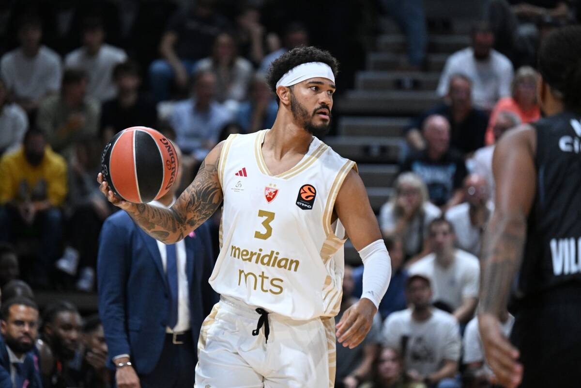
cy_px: 194
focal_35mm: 320
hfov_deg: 6.4
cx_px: 290
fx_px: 5164
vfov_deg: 4.3
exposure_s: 1/800
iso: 6400
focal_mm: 320
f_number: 5.6
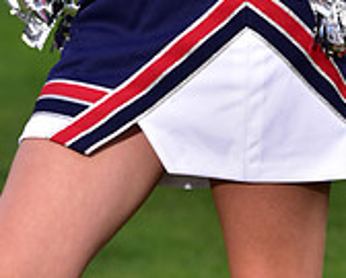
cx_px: 250
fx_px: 4319
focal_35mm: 421
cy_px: -292
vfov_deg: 3.7
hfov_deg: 4.6
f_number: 5.6
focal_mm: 130
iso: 200
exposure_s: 1/250
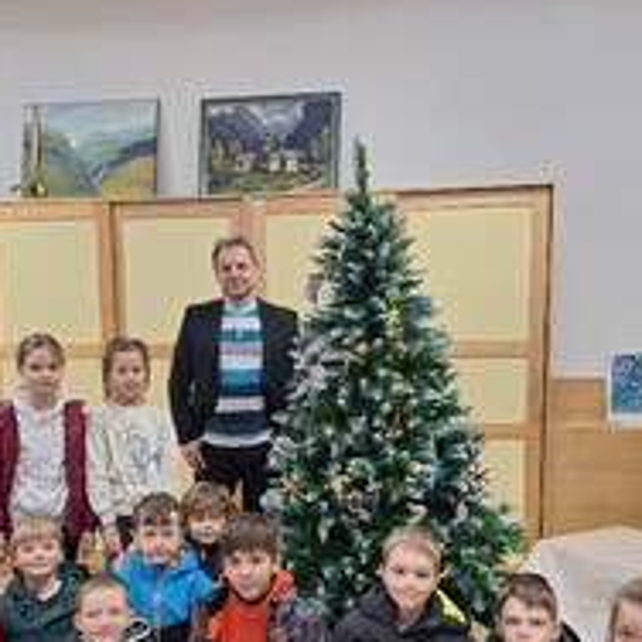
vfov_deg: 42.3
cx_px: 290
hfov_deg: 42.8
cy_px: 420
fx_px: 818
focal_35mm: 39
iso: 160
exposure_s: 1/50
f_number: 1.8
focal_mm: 5.54
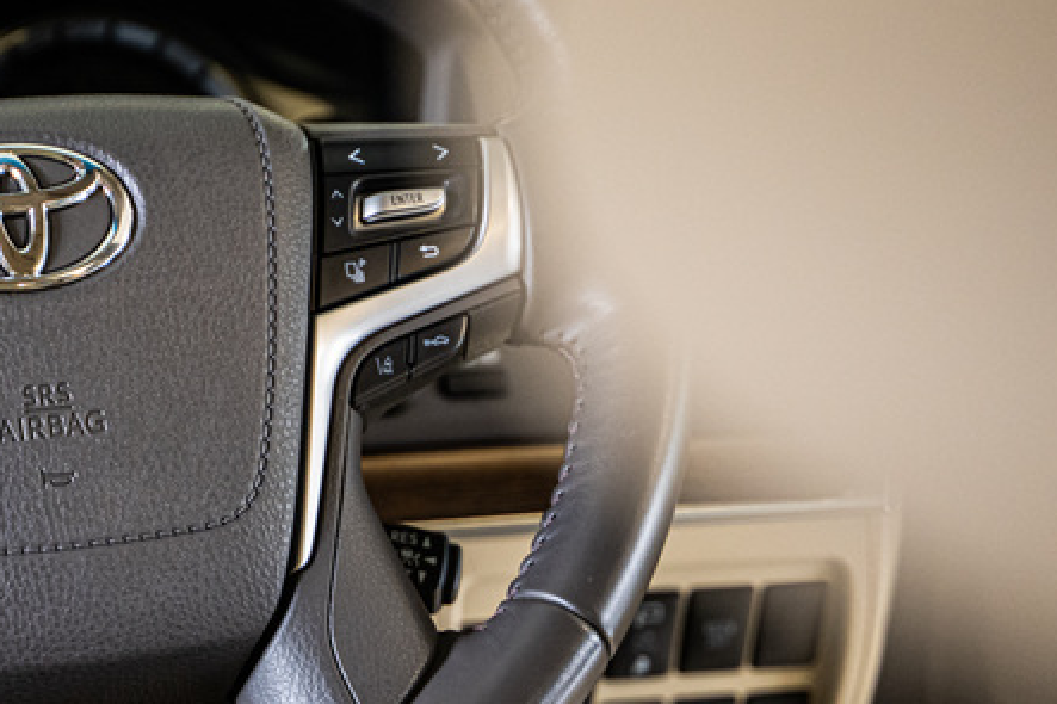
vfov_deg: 9.7
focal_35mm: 141
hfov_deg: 14.3
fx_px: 4138
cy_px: 258
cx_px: 23
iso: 1600
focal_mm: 61
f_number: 2.8
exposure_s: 1/125
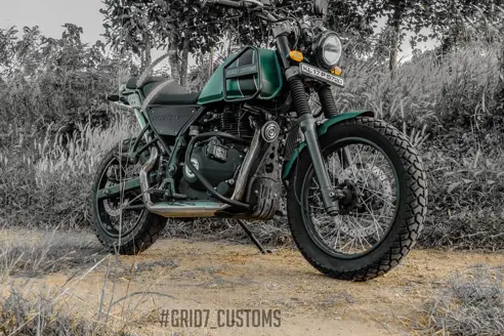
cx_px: 220
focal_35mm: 54
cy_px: 145
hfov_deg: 36.8
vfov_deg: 25.0
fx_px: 756
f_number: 10
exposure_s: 1/100
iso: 800
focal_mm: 16.84
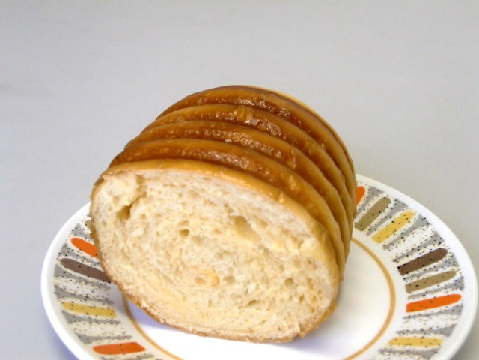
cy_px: 180
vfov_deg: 26.6
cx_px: 240
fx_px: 761
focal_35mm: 55
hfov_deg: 34.9
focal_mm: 9.8
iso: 200
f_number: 3.6
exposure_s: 1/60
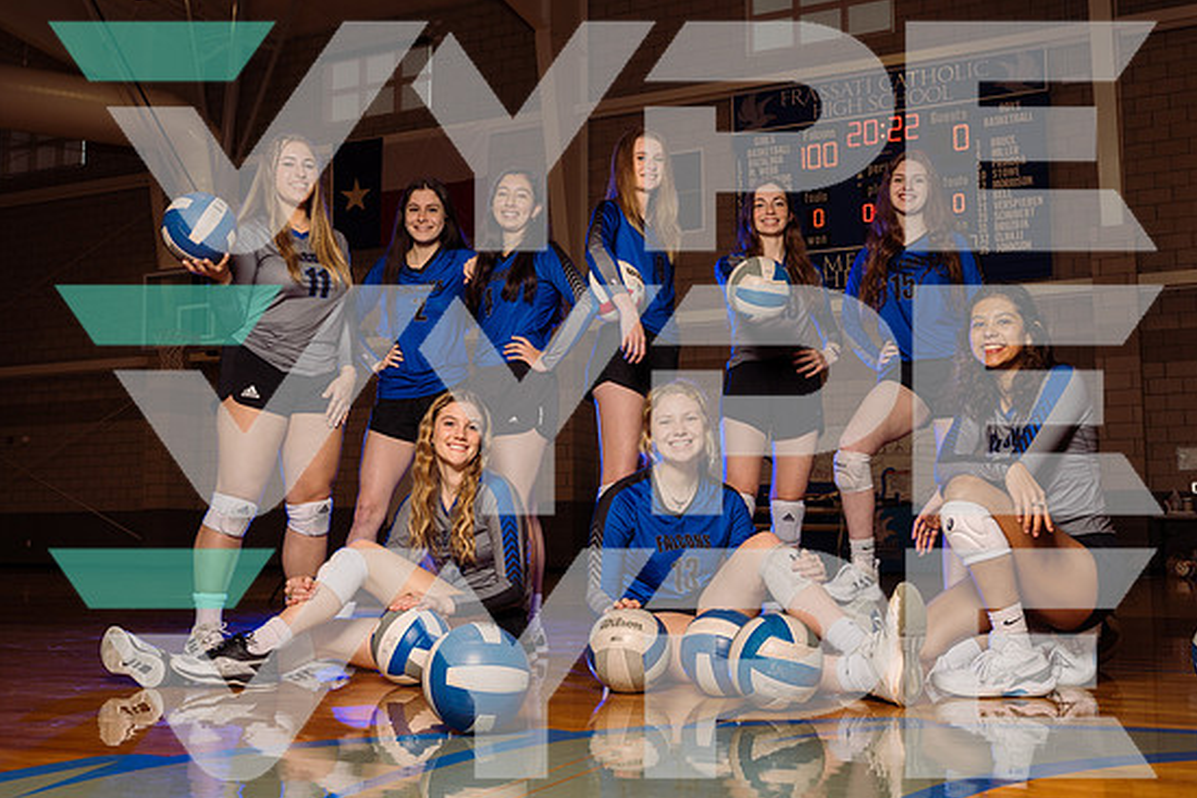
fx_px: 1297
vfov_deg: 34.2
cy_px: 401
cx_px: 609
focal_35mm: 39
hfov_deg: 49.5
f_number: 8
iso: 250
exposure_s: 1/200
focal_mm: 37
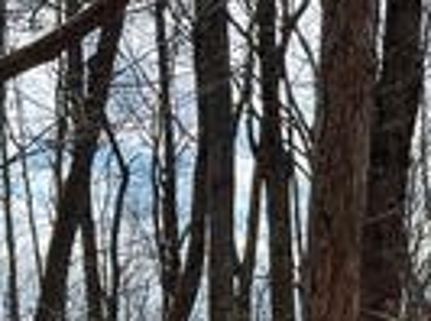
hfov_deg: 18.9
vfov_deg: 14.3
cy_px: 430
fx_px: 1217
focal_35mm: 98
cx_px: 522
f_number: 1.5
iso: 50
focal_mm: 5.7
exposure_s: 1/1779
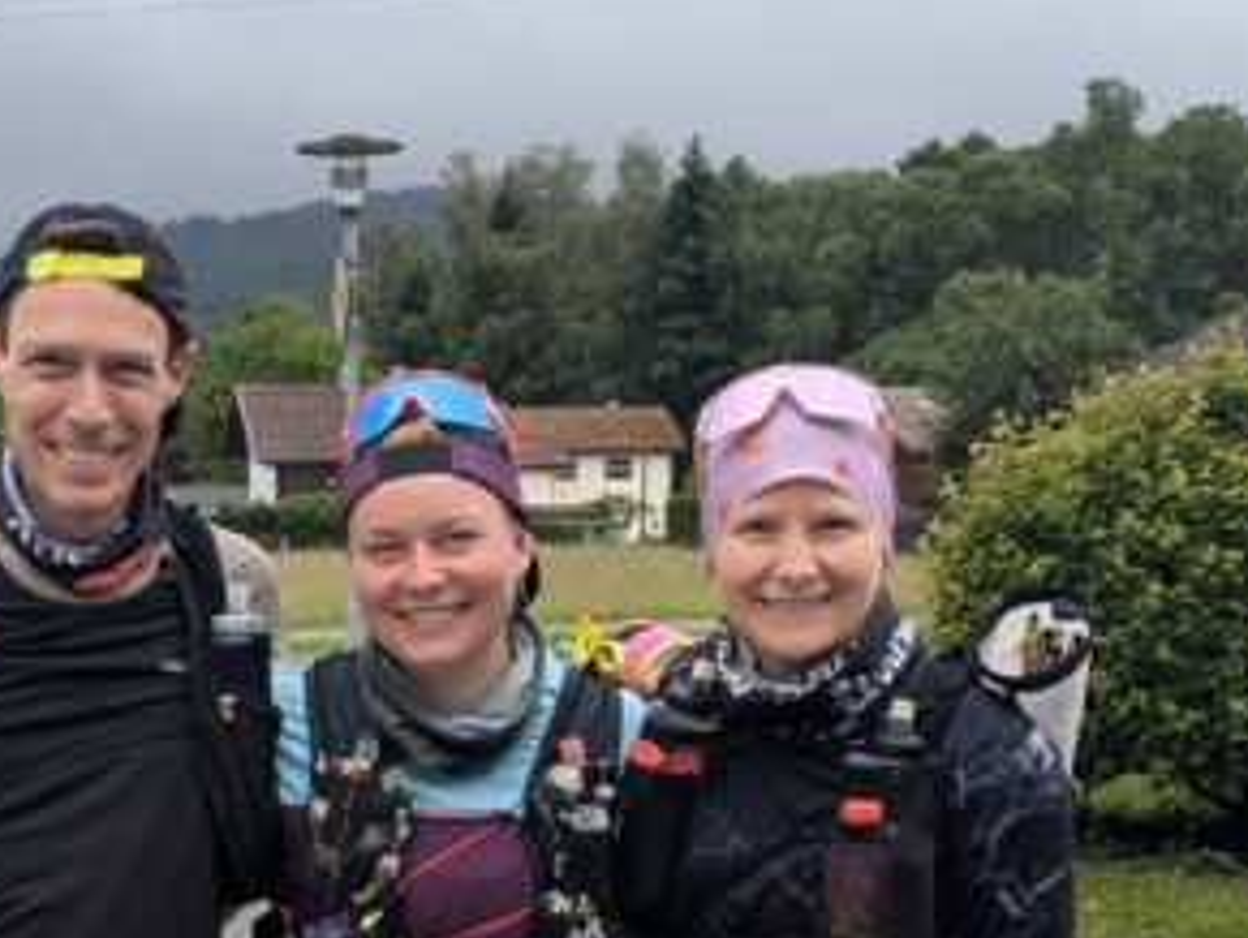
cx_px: 271
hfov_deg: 32.4
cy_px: 910
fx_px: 2093
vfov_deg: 24.3
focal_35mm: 58
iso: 42
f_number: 1.85
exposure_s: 1/275
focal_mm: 6.81
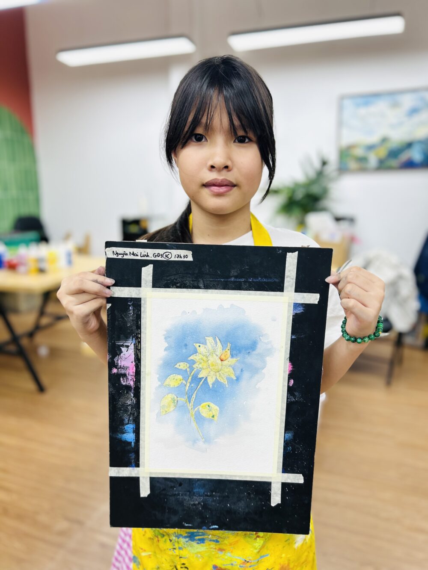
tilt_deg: -13.2
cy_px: 285
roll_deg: -0.5
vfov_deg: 67.3
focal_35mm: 26
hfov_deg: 53.1
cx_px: 214
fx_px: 429
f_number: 1.5
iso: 40
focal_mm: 5.7
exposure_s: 1/100
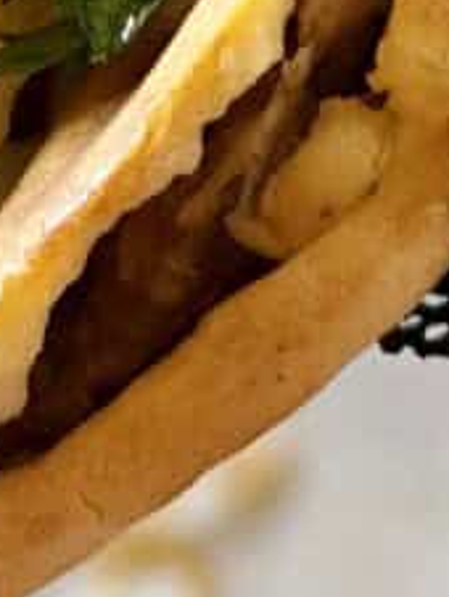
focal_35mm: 206
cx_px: -8
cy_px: -255
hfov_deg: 7.2
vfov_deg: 9.4
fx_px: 3556
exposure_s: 1/60
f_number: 1.8
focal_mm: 6.8
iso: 125
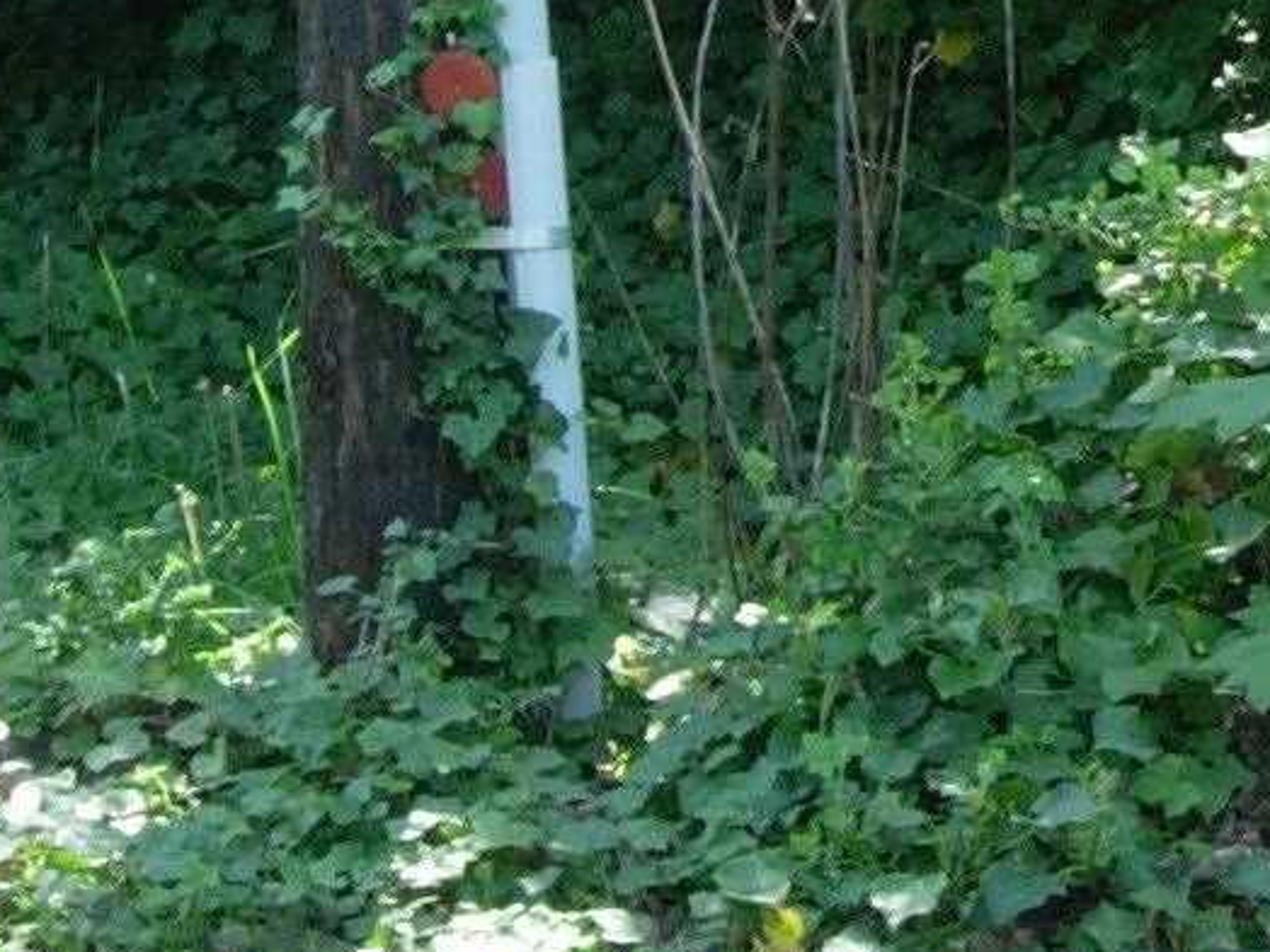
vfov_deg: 7.8
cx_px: 1406
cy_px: -380
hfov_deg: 10.4
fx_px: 6897
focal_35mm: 188
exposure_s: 1/152
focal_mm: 7.8
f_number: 2.8
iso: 64
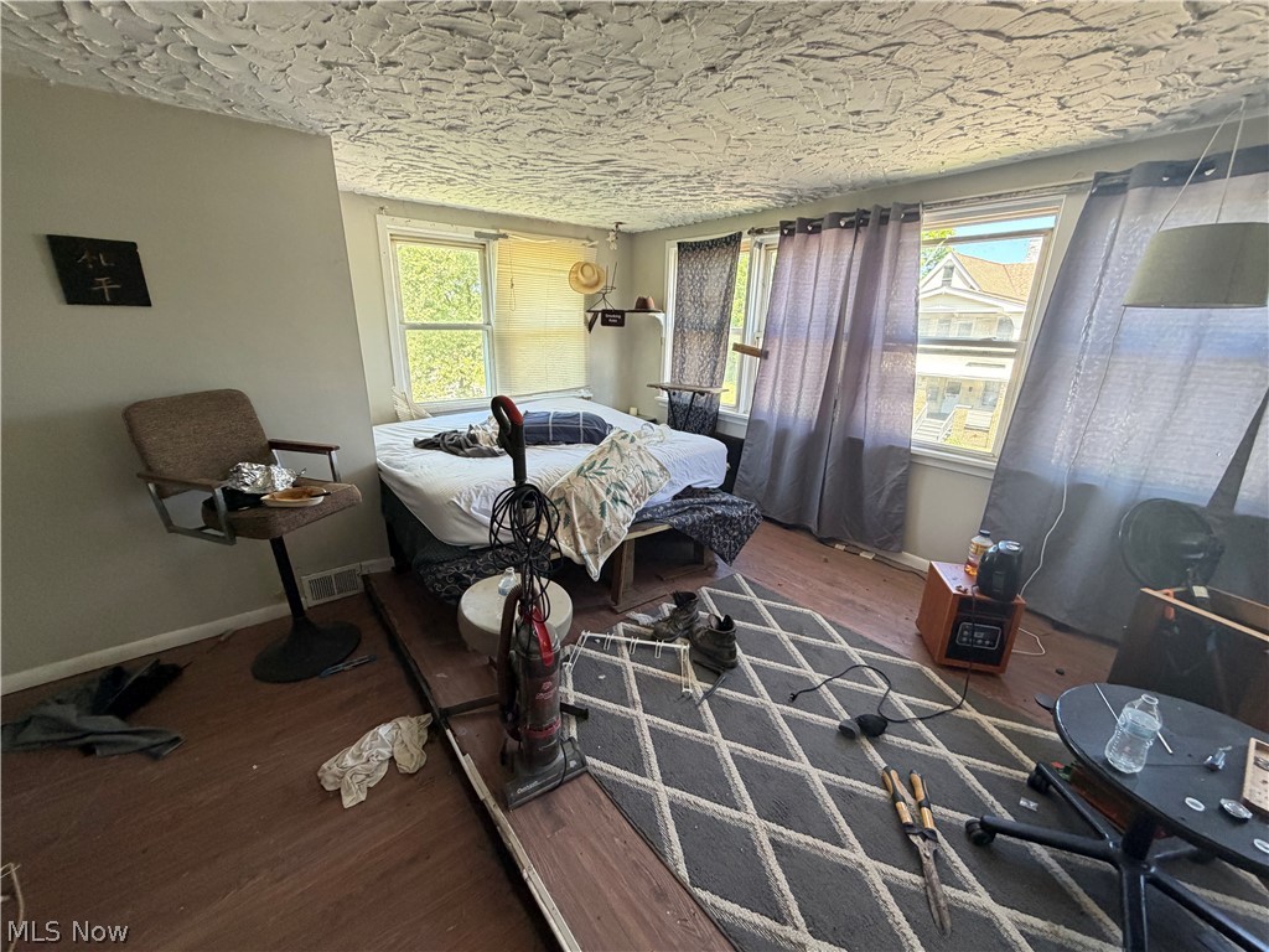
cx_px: 634
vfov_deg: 85.7
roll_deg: -1.2
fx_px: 513
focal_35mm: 14
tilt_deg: -16.3
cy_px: 476
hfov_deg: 102.1
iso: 320
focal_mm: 2.22
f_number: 2.2
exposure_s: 1/121
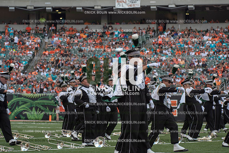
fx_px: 891
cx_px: 114
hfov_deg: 14.7
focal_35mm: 140
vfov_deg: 9.8
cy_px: 76
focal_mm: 140
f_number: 5.6
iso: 400
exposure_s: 1/1250
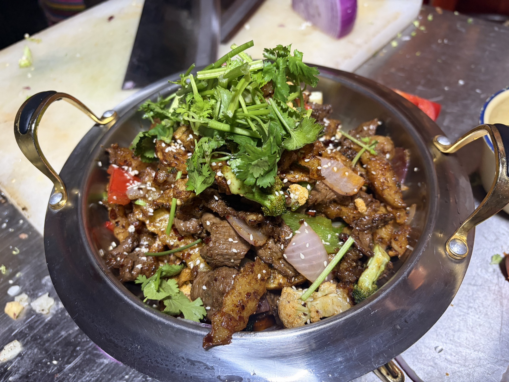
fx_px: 382
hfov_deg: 67.3
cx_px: 254
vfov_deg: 53.1
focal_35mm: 26
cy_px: 191
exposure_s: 1/50
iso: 200
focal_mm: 5.96
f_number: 1.6
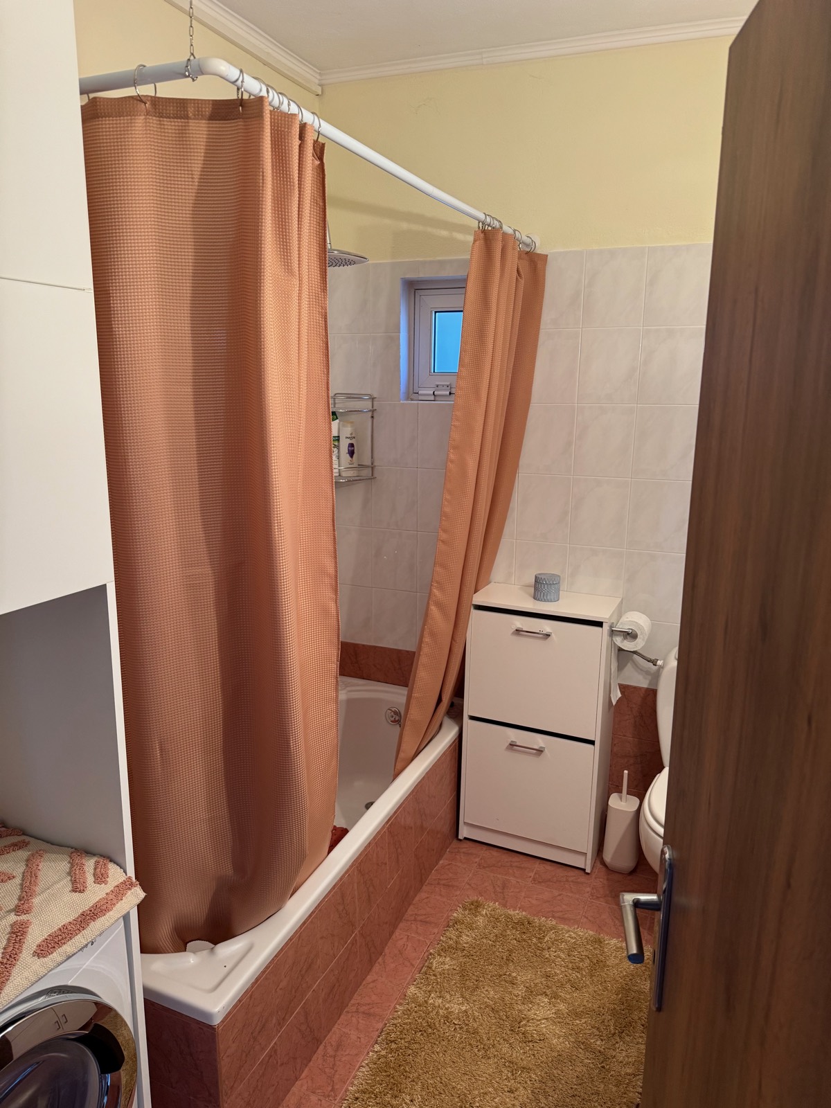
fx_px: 768
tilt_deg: -11.9
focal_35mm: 24
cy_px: 554
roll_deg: +0.4
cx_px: 416
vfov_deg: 71.6
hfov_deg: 56.8
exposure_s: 1/100
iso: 200
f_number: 1.78
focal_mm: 6.76
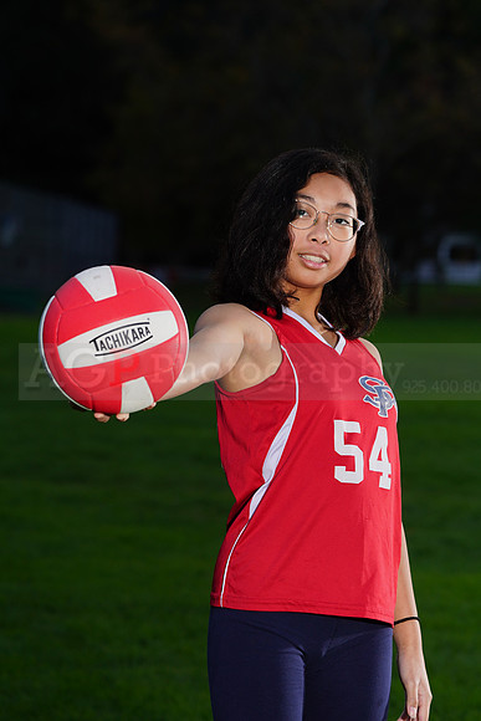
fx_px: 3805
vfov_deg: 10.8
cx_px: 240
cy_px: 360
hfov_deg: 7.2
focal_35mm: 190
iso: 200
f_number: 9
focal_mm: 190
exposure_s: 1/250
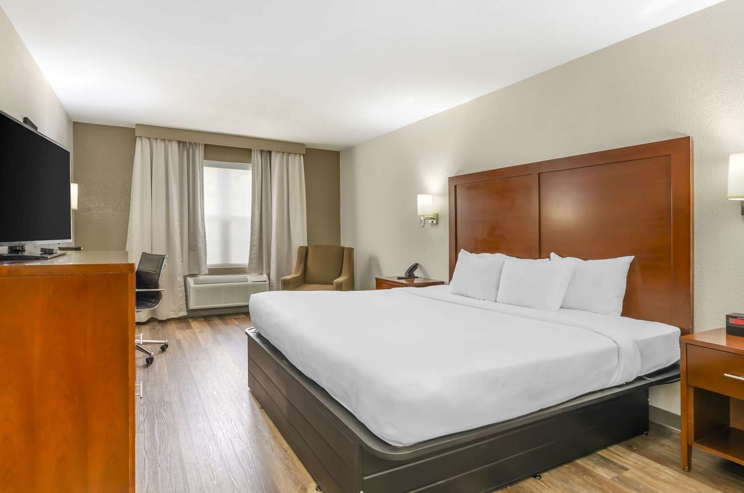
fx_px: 340
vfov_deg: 71.8
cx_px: 372
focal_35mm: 16
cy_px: 246
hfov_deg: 95.1
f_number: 8
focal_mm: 11
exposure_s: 1
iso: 200
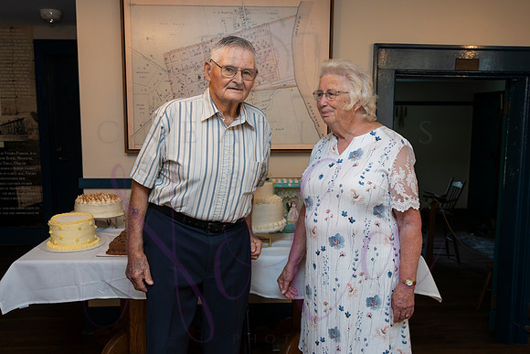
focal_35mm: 33
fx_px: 480
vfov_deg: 40.4
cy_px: 175
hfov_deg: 57.8
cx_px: 265
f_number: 6.3
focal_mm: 31.5
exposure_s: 1/60
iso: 800
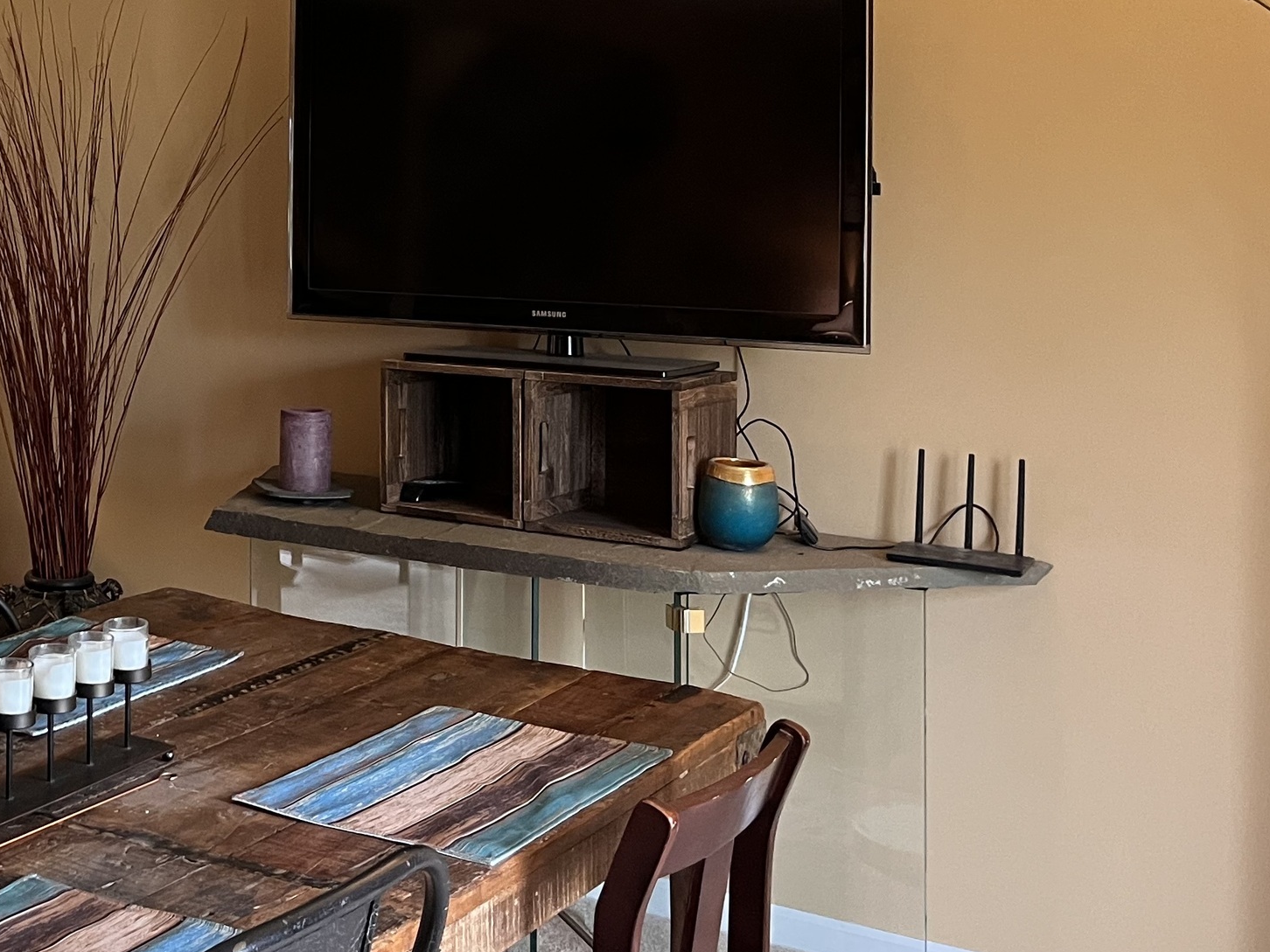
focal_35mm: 55
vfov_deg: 26.0
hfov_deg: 32.6
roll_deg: +0.3
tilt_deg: -0.6
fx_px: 2018
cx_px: 48
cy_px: 154
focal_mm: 5.1
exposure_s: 1/60
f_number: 1.6
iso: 320
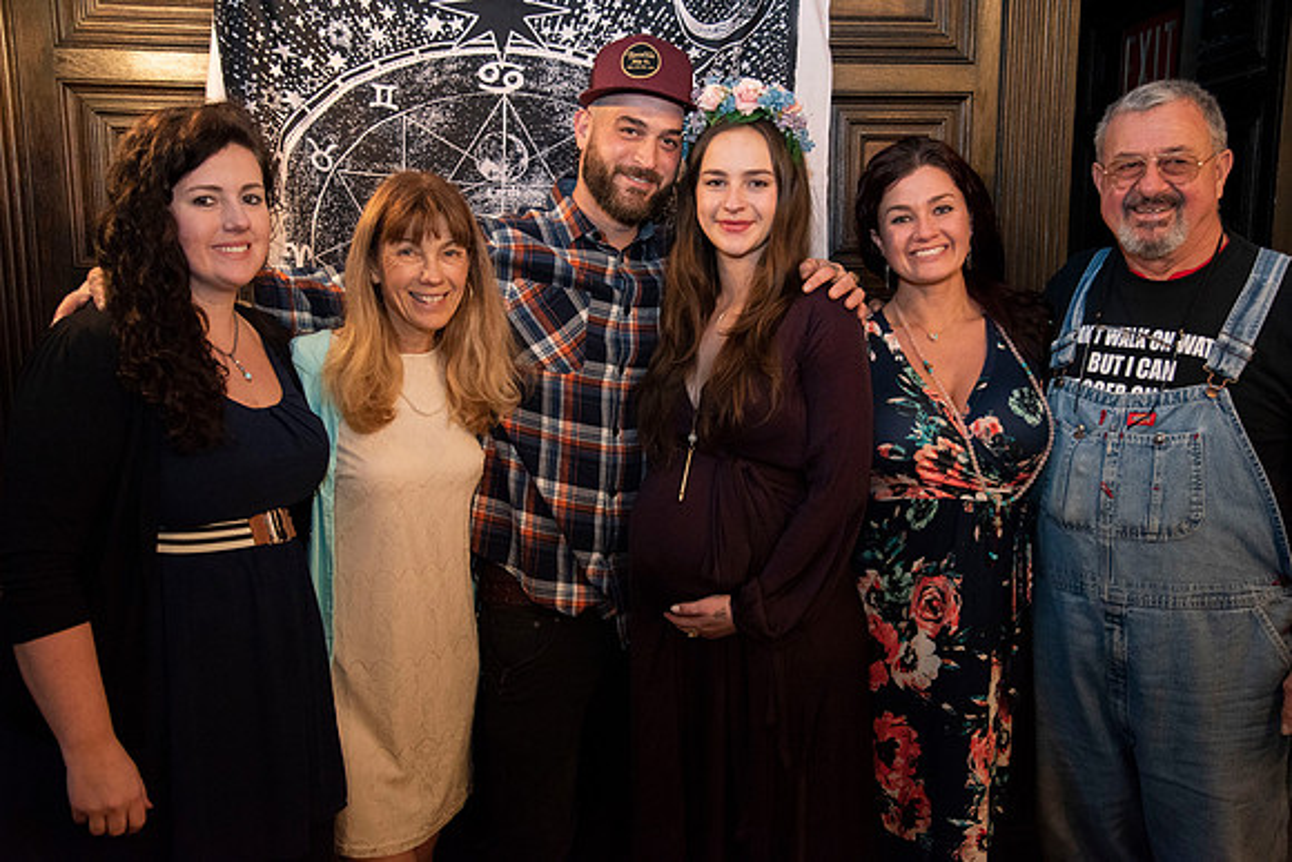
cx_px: 646
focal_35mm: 35
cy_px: 431
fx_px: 1256
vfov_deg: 37.9
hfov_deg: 54.4
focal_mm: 35
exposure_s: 1/200
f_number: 4
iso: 3200
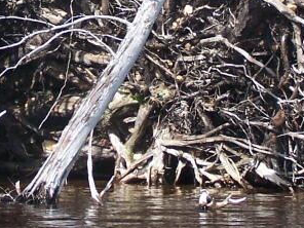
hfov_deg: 8.3
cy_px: -80
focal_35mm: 239
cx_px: 79
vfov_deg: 6.2
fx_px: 2099
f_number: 3.2
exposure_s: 1/400
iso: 80
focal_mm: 11.5
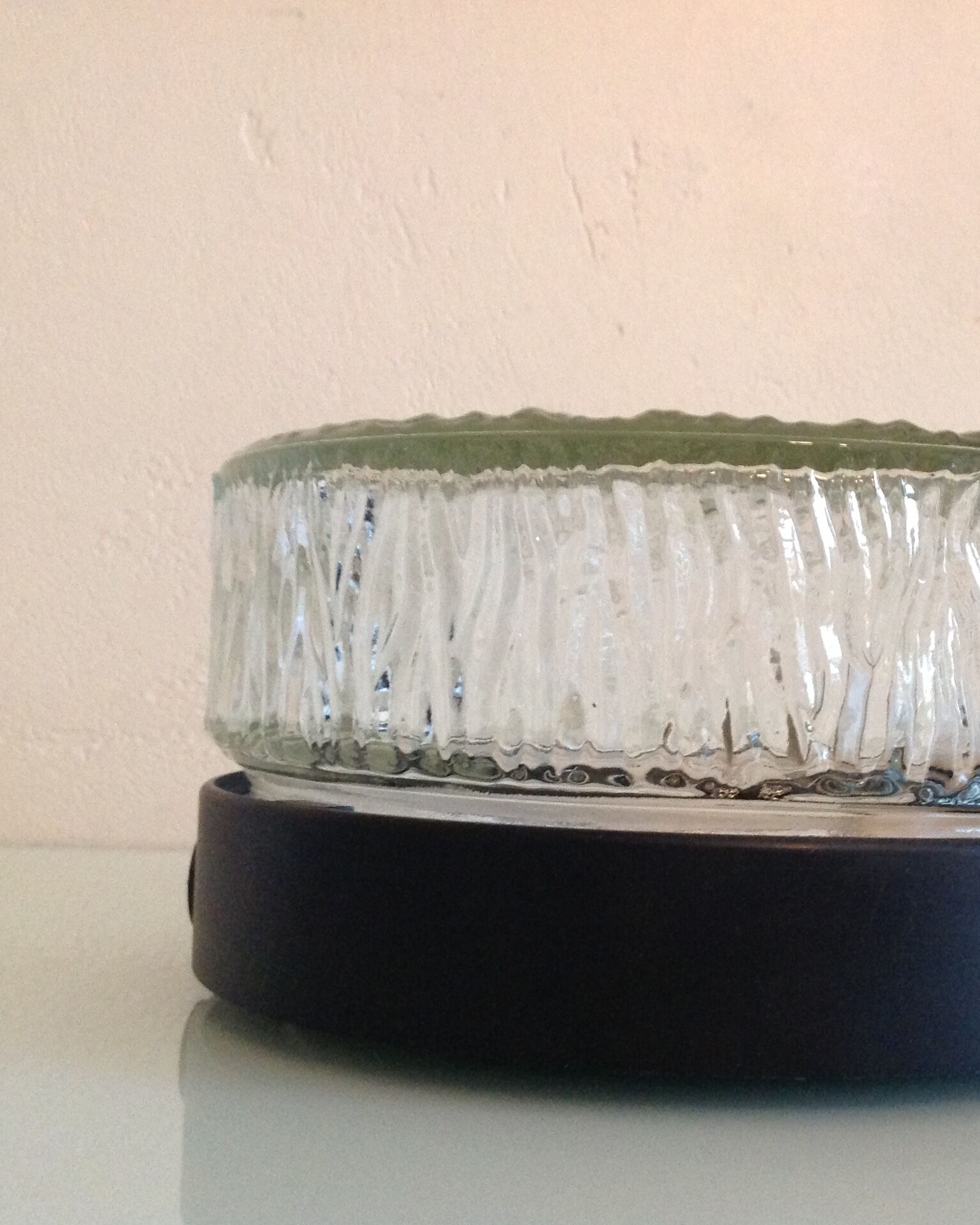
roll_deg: -1.4
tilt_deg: +2.6
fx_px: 1667
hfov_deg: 32.2
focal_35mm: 46
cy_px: 614
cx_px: 719
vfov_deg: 40.3
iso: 320
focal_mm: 4.28
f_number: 2.4
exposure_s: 1/17
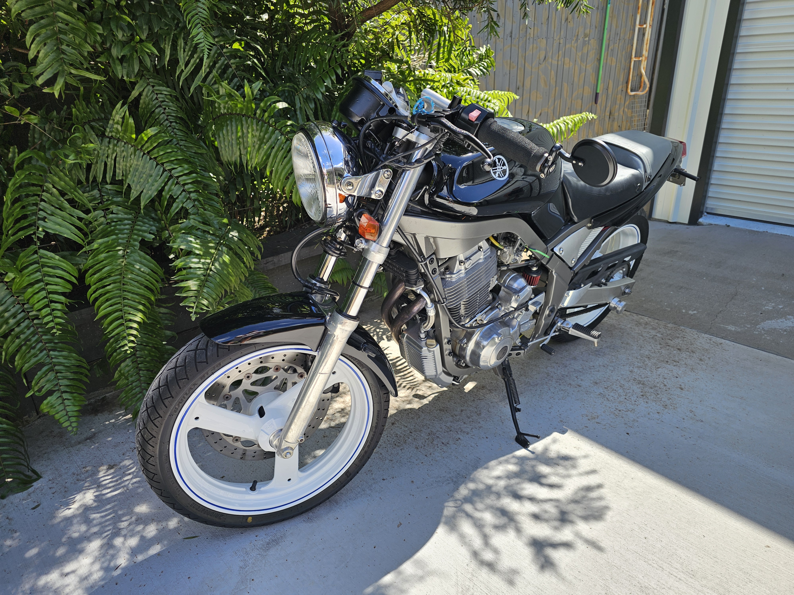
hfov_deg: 73.9
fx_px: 528
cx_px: 397
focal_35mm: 23
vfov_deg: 58.9
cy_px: 298
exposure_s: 1/298
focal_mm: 6.3
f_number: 1.7
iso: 10
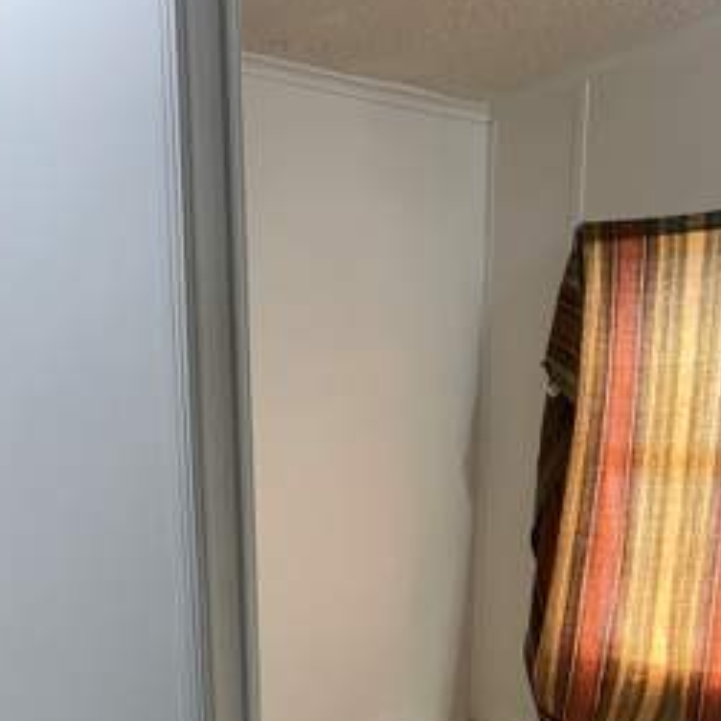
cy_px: 856
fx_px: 1272
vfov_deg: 27.9
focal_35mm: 54
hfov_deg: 31.6
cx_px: 333
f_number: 1.78
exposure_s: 1/120
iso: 125
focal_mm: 6.86
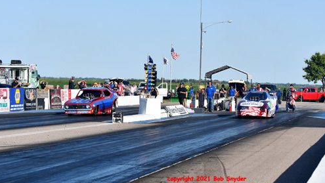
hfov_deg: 19.3
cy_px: 87
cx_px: 162
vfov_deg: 10.9
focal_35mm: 111
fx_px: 957
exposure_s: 1/1250
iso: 160
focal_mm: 70
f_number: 5.6
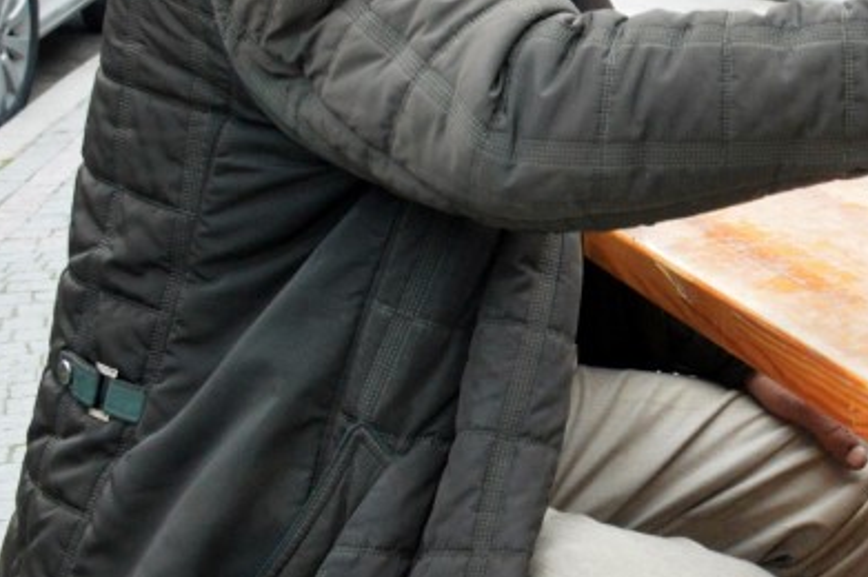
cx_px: 1214
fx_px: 2216
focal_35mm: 92
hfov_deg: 19.8
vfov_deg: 14.3
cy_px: -155
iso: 1600
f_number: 7.1
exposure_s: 1/200
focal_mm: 20
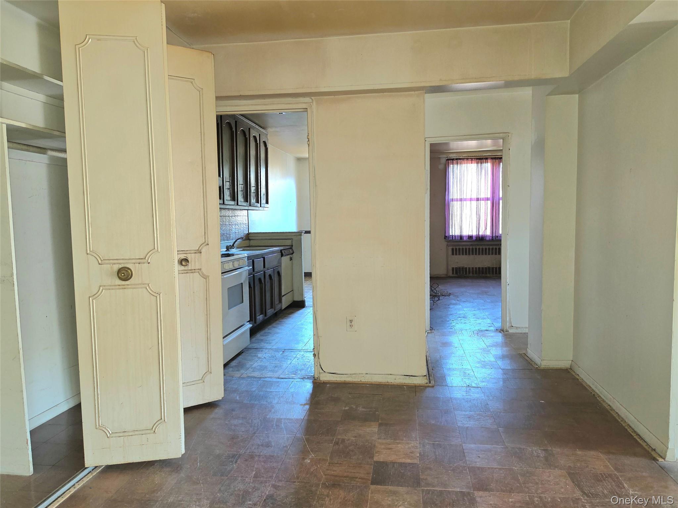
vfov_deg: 58.9
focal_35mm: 23
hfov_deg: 73.9
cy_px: 254
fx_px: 450
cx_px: 339
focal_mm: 6.5
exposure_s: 1/30
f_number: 1.4
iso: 64
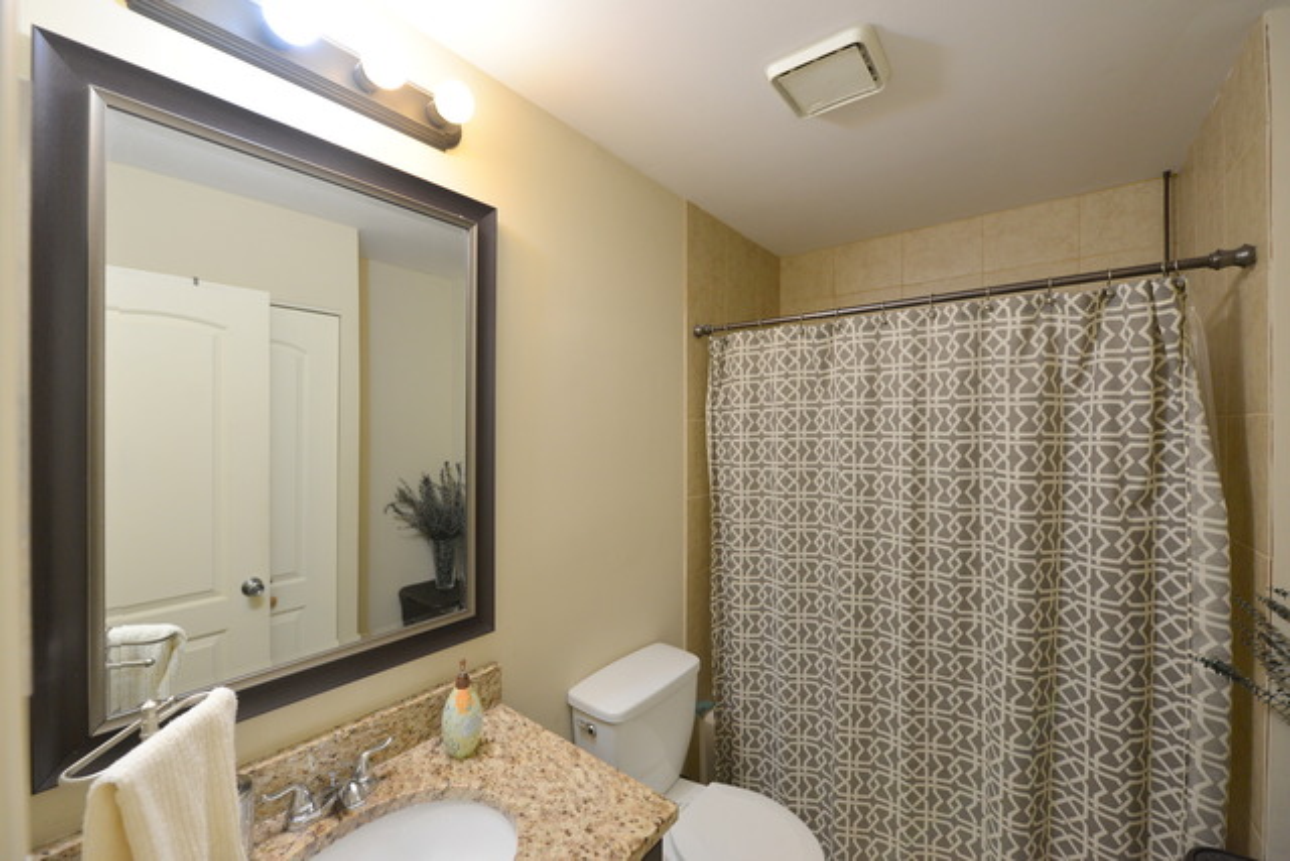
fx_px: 502
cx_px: 645
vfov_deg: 81.2
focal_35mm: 14
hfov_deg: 104.2
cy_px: 430
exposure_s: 1/60
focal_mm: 14
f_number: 4
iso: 720
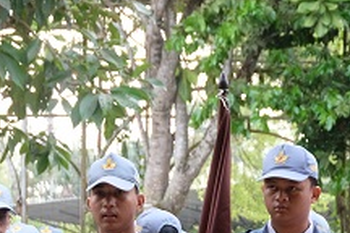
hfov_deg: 11.7
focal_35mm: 173
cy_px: 351
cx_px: 368
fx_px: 1682
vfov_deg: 7.8
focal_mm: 29.5
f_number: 4.7
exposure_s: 1/110
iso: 400
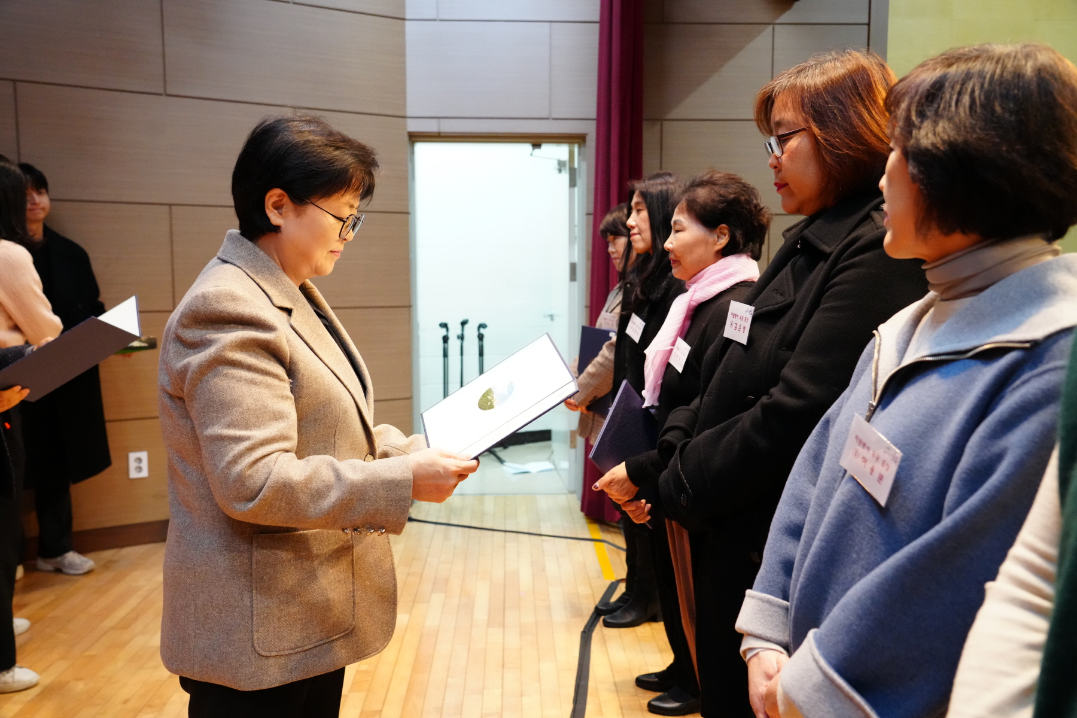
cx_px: 538
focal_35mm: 30
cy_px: 359
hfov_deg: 61.9
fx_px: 897
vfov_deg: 43.6
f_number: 4.5
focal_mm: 30
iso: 8000
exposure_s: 1/160
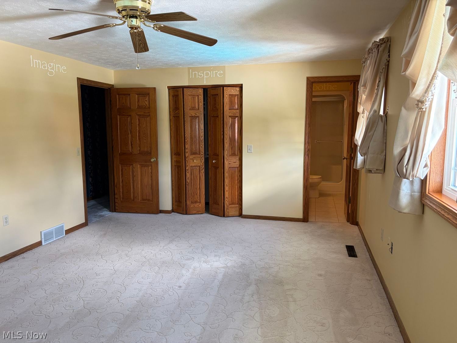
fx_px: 343
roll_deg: +0.5
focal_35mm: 26
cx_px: 228
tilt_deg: -6.6
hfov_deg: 67.3
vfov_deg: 53.1
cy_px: 172
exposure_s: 1/60
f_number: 1.6
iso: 125
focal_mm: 5.96
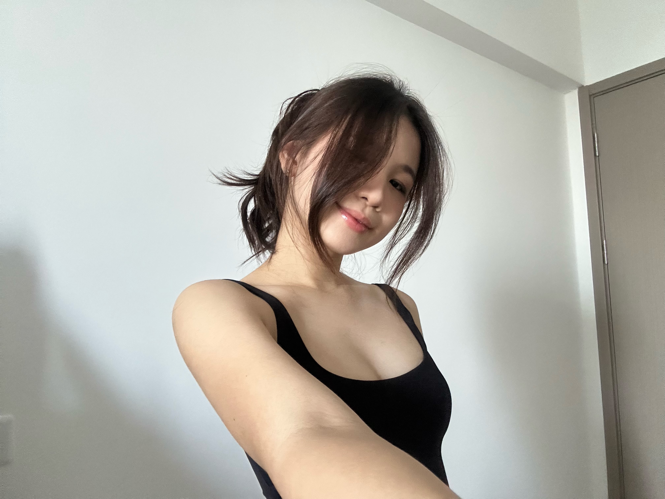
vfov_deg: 58.9
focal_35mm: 23
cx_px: 332
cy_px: 250
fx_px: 442
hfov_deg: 73.9
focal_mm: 2.69
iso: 500
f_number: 1.9
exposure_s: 1/30
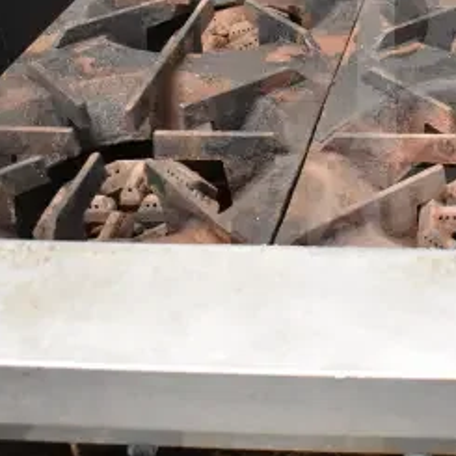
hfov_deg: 22.2
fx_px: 1089
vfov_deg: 23.4
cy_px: 109
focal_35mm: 73
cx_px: 516
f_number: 3.8
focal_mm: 23
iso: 6400
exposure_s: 1/60
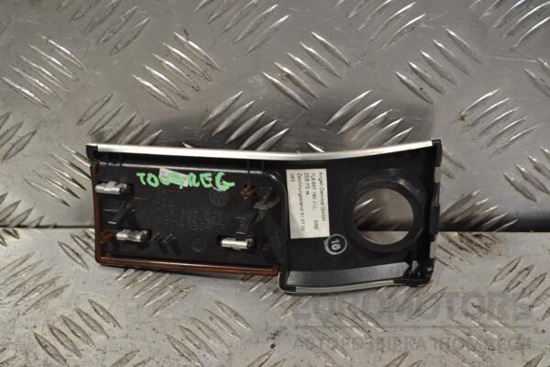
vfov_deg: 22.6
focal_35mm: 60
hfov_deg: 33.4
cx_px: 275
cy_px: 184
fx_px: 917
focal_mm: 40
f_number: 5.3
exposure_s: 1/80
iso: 400
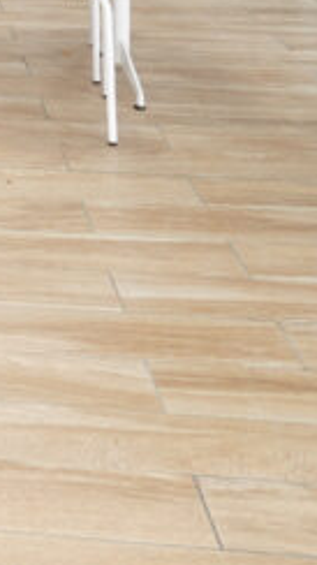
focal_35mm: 101
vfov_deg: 18.3
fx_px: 1511
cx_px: -443
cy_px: -326
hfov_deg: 10.4
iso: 400
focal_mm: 15.6
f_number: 2.8
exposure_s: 1/80
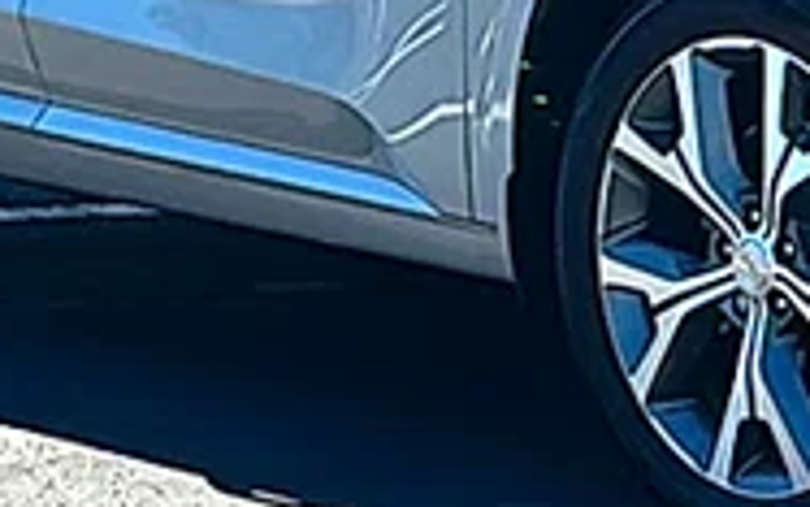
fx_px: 3599
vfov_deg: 7.9
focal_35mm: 163
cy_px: -162
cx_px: 767
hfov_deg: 12.7
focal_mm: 6.86
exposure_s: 1/5291
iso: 80
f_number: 1.78
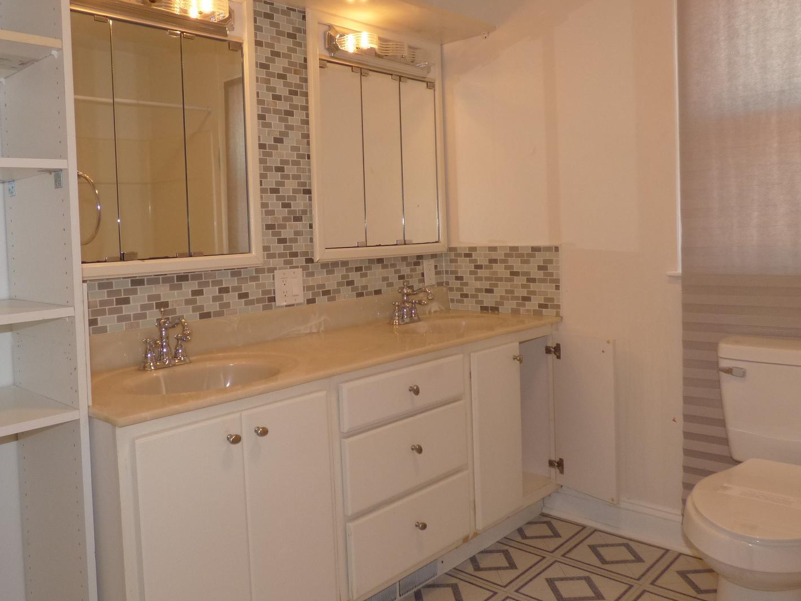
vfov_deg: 48.1
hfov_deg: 61.4
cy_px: 261
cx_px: 344
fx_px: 671
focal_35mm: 29
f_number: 2.8
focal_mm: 3.58
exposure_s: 1/50
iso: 125
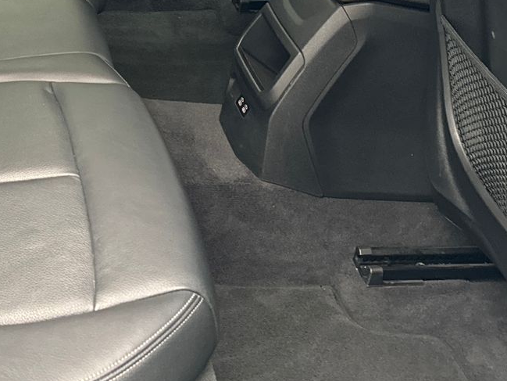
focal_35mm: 71
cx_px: -42
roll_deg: -4.1
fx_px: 1040
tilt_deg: -25.4
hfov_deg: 25.5
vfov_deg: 19.7
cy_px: -48
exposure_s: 1/33
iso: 1000
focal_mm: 6.86
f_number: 1.78
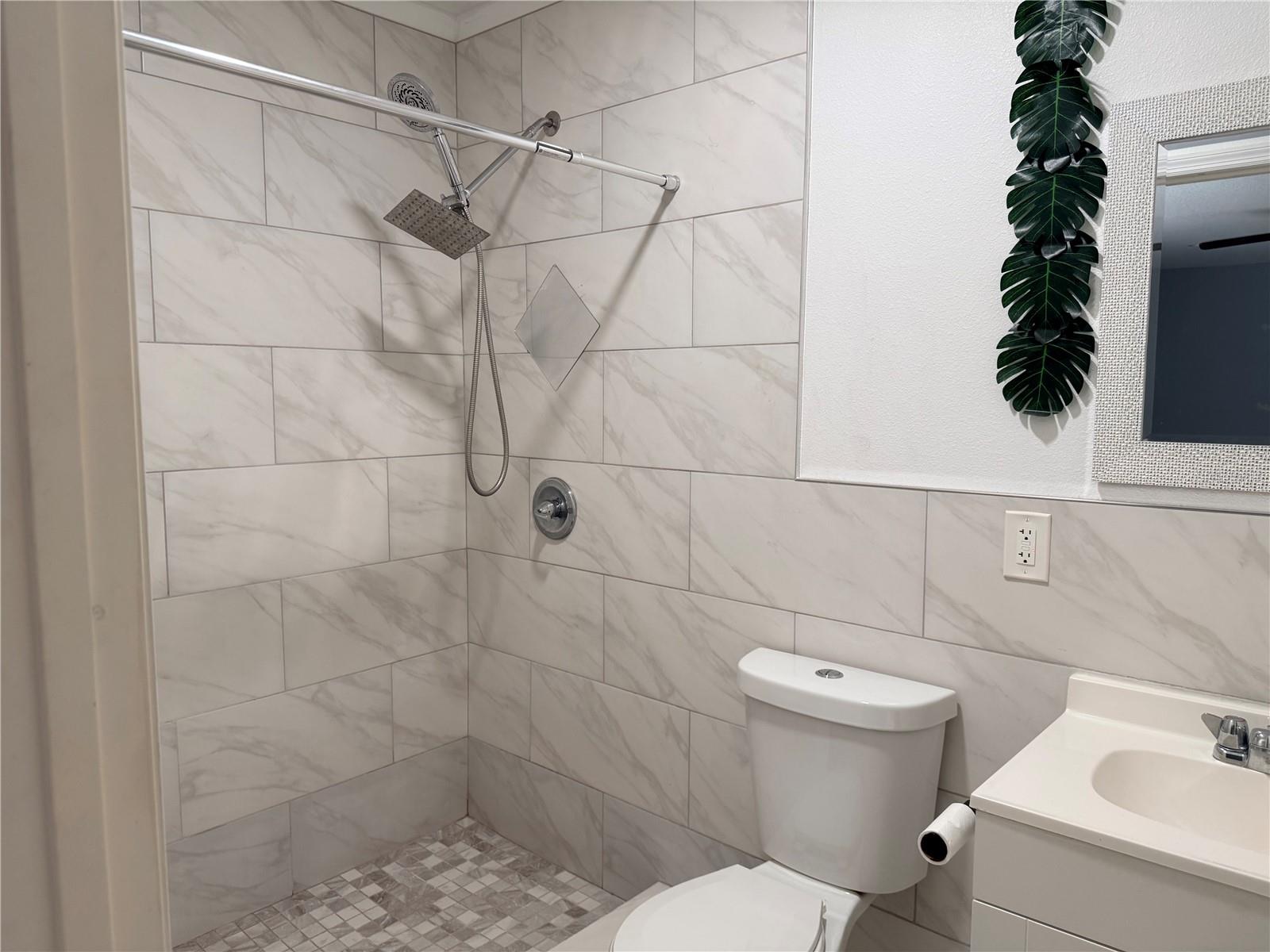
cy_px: 476
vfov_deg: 56.8
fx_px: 881
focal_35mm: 24
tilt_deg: -5.6
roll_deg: -0.2
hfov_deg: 71.6
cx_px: 635
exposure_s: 1/120
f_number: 1.78
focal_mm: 6.76
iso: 125
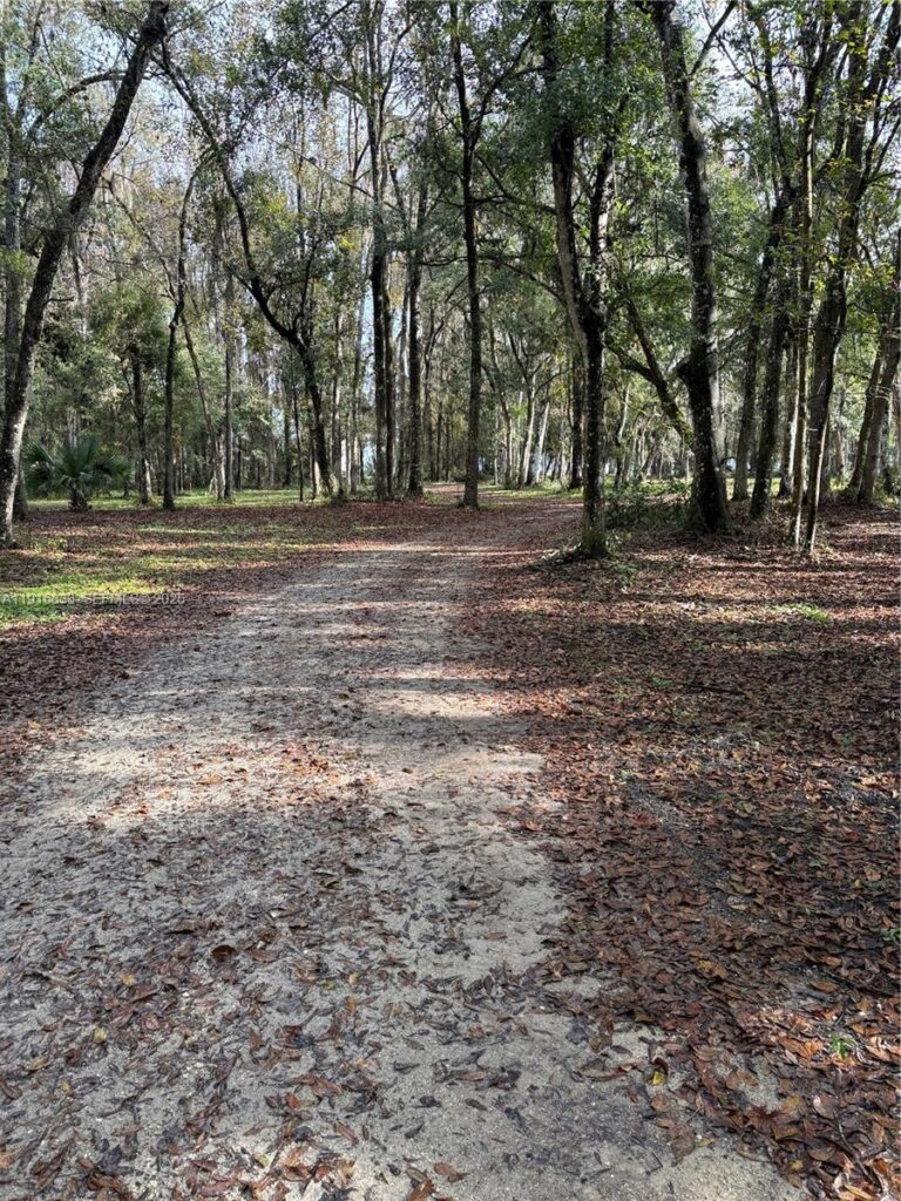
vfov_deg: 67.3
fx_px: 902
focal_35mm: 26
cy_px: 600
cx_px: 450
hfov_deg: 53.1
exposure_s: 1/237
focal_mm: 5.96
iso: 40
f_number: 1.6
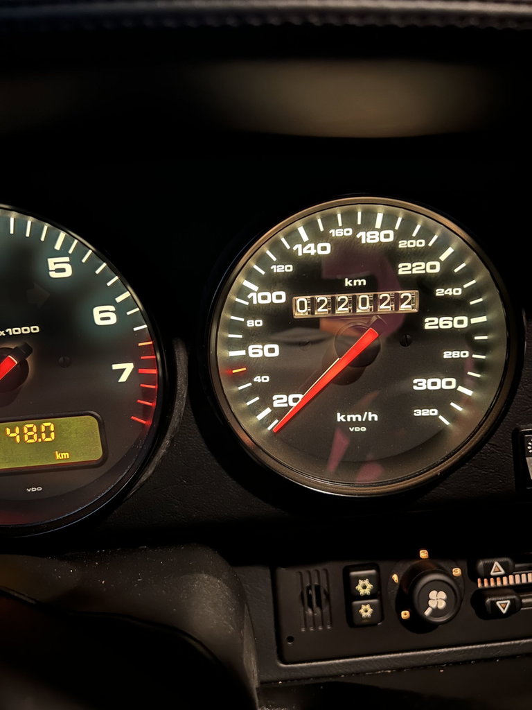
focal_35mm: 26
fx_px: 533
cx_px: 266
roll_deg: +2.6
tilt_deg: -20.2
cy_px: 355
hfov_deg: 53.1
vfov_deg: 67.3
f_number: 1.5
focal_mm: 5.7
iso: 640
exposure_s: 1/5
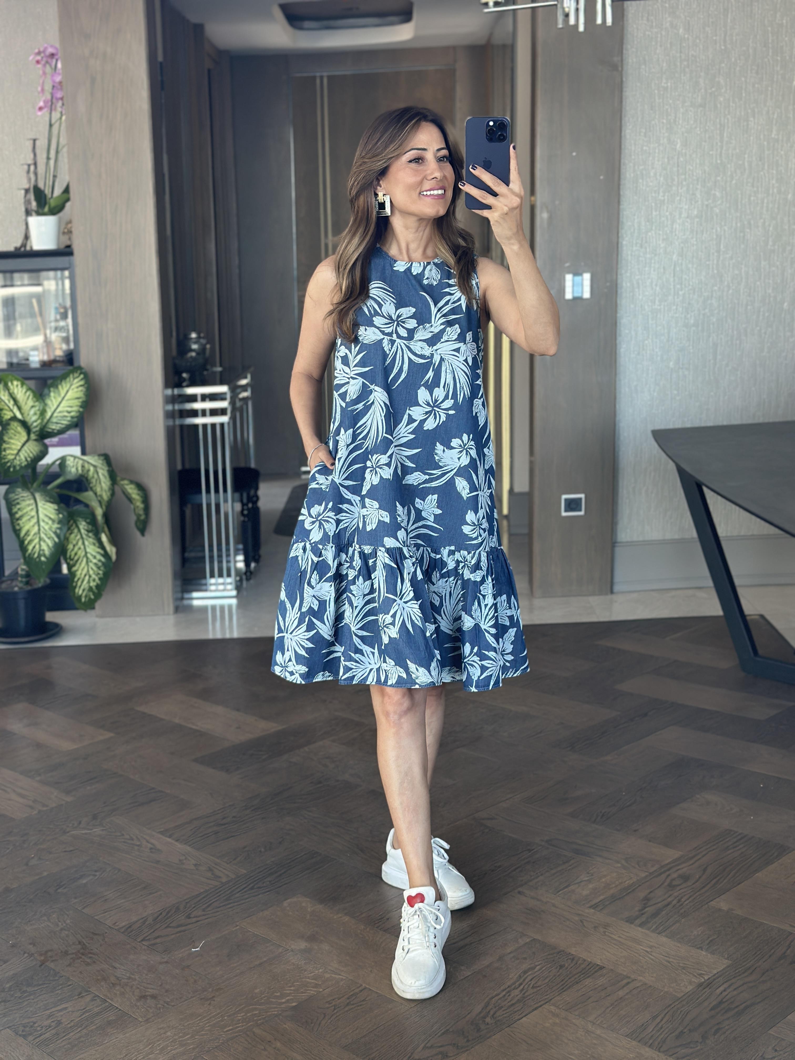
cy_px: 530
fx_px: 1470
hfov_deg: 30.3
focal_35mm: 48
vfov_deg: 39.7
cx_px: 398
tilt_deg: -17.9
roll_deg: +1.3
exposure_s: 1/76
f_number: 1.78
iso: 125
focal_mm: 6.86
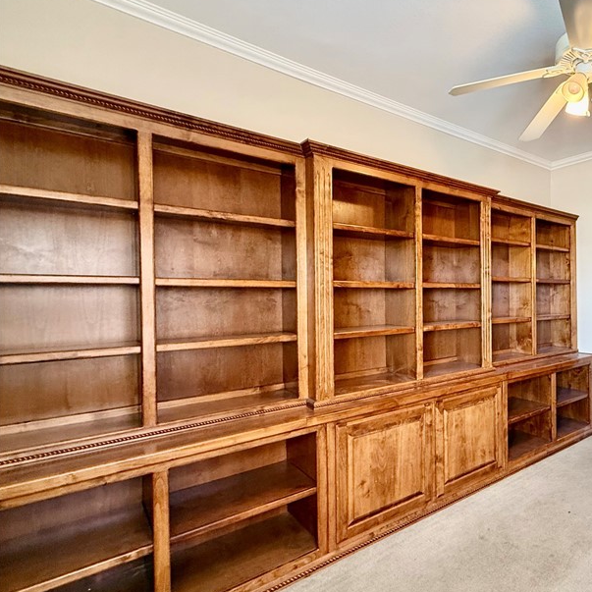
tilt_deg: +0.0
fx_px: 406
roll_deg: +0.7
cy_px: 299
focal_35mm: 21
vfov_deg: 72.1
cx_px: 500
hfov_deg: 63.7
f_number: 2.2
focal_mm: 2.22
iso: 320
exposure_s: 1/60
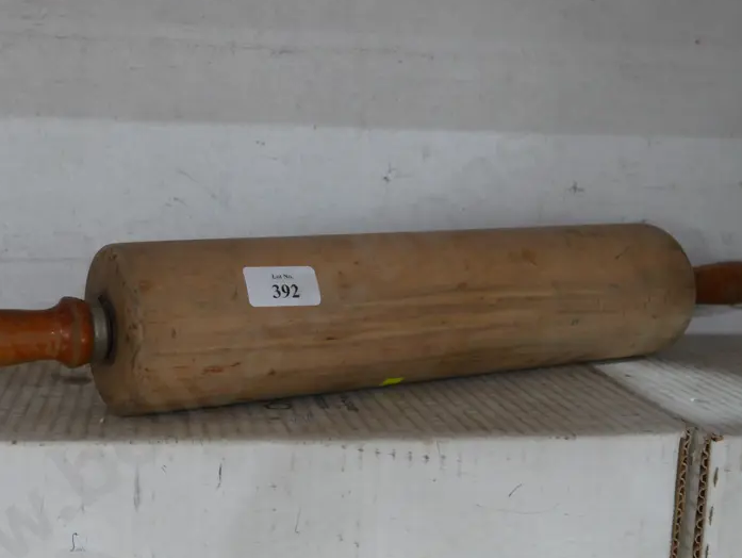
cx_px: 307
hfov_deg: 40.3
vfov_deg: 30.9
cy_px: 313
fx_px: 1008
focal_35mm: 47
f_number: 3.6
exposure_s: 1/60
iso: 1600
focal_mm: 16
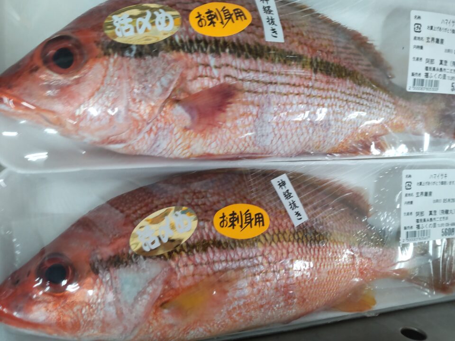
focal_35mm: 24
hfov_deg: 71.6
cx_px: 228
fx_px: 315
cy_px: 170
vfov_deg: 56.8
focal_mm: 3.43
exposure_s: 1/50
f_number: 2
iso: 225
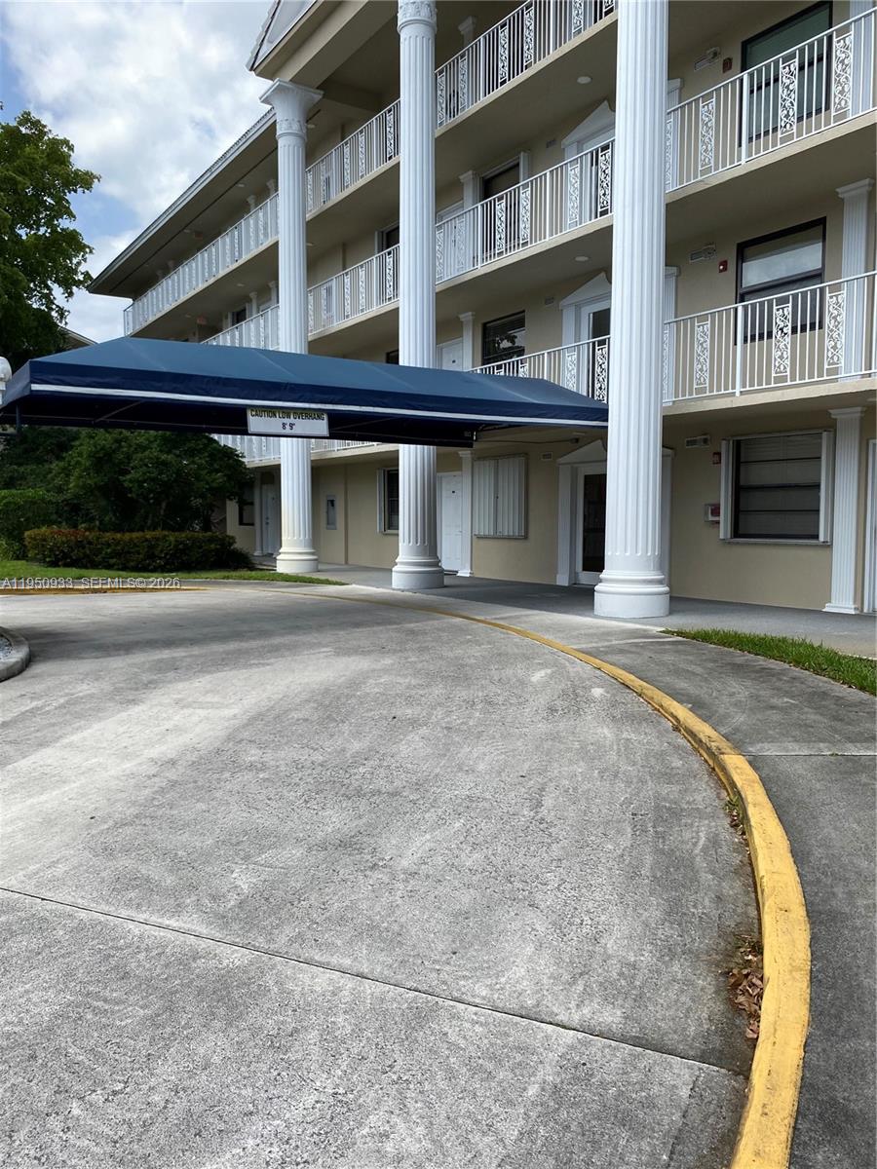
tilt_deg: -4.8
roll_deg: +0.6
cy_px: 584
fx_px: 878
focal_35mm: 26
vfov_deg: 67.3
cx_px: 438
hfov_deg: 53.1
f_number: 1.8
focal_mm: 4.25
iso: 32
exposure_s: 1/1608
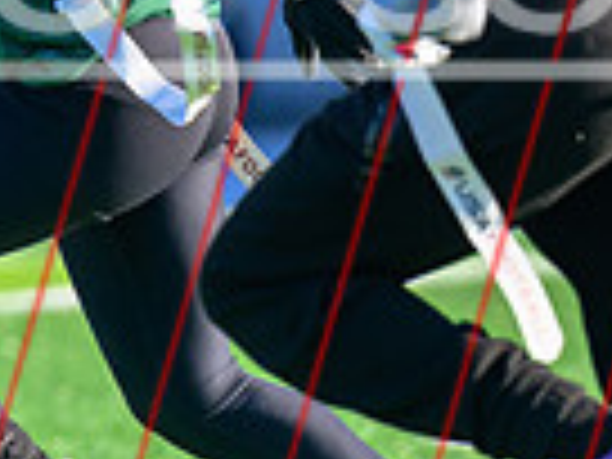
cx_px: -82
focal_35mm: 1514
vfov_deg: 1.0
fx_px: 26767
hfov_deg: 1.3
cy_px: 139
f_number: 2.8
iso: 220
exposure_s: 1/1250
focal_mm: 200
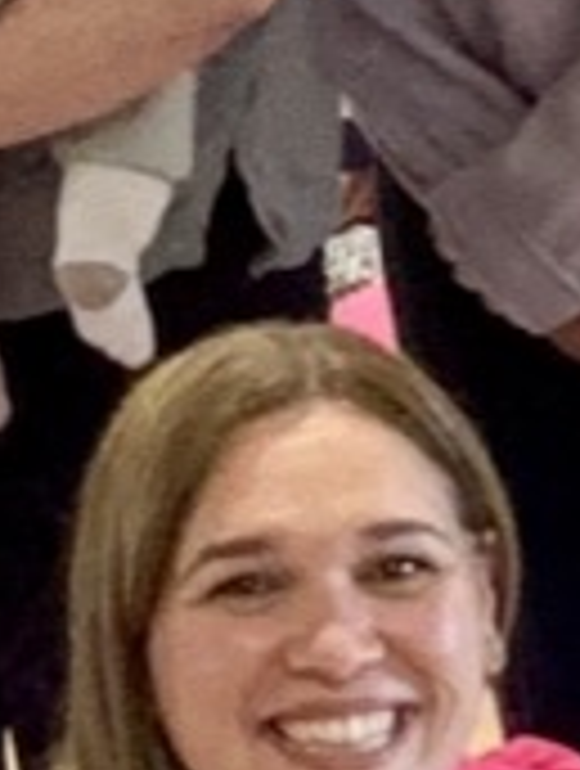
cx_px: 710
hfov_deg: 7.0
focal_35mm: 210
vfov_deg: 9.4
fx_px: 4674
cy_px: 473
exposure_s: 1/50
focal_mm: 2.69
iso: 250
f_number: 1.9
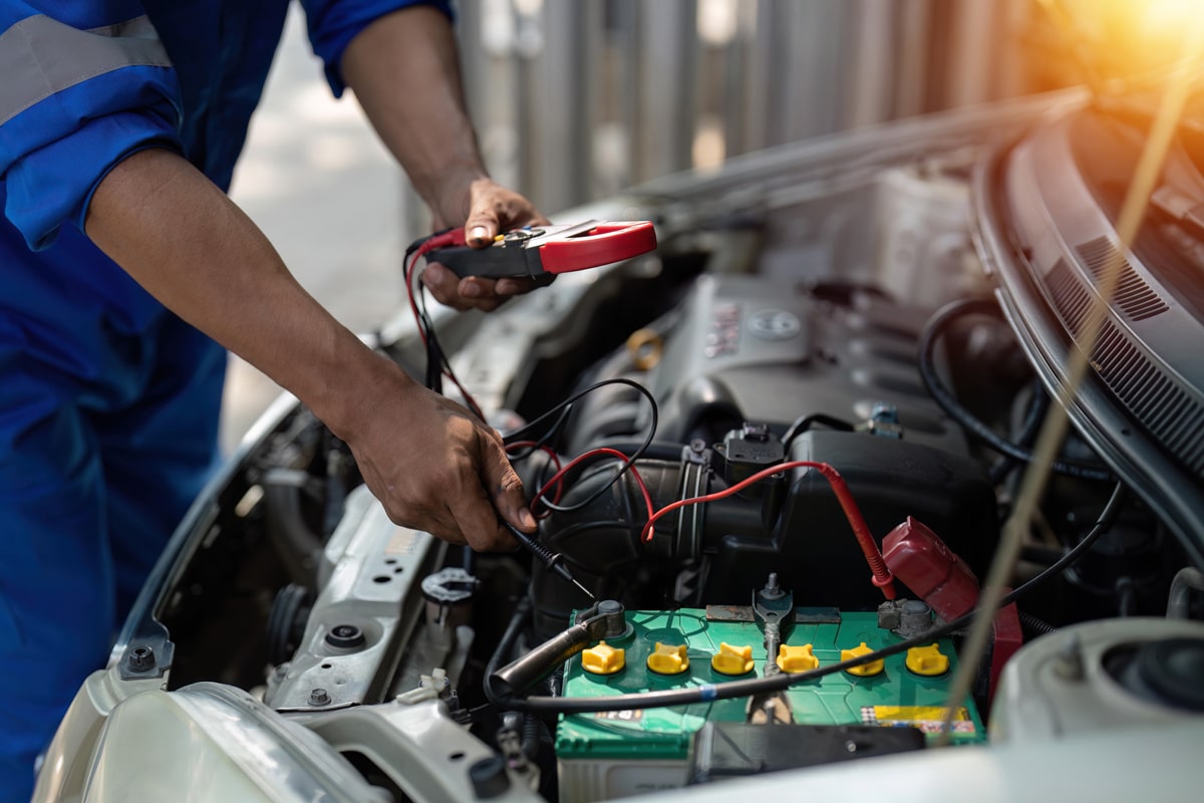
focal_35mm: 50
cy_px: 402
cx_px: 602
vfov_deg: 27.0
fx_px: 1672
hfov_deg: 39.6
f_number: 1.8
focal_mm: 50
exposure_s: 1/250
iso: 100
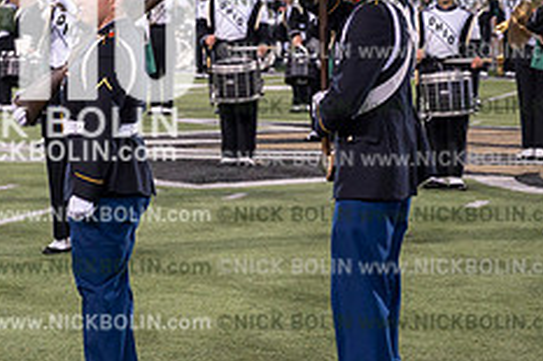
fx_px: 2623
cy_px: 51
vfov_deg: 7.9
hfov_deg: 11.7
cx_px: 30
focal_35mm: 174
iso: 5000
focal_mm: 70
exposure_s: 1/640
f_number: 4.5
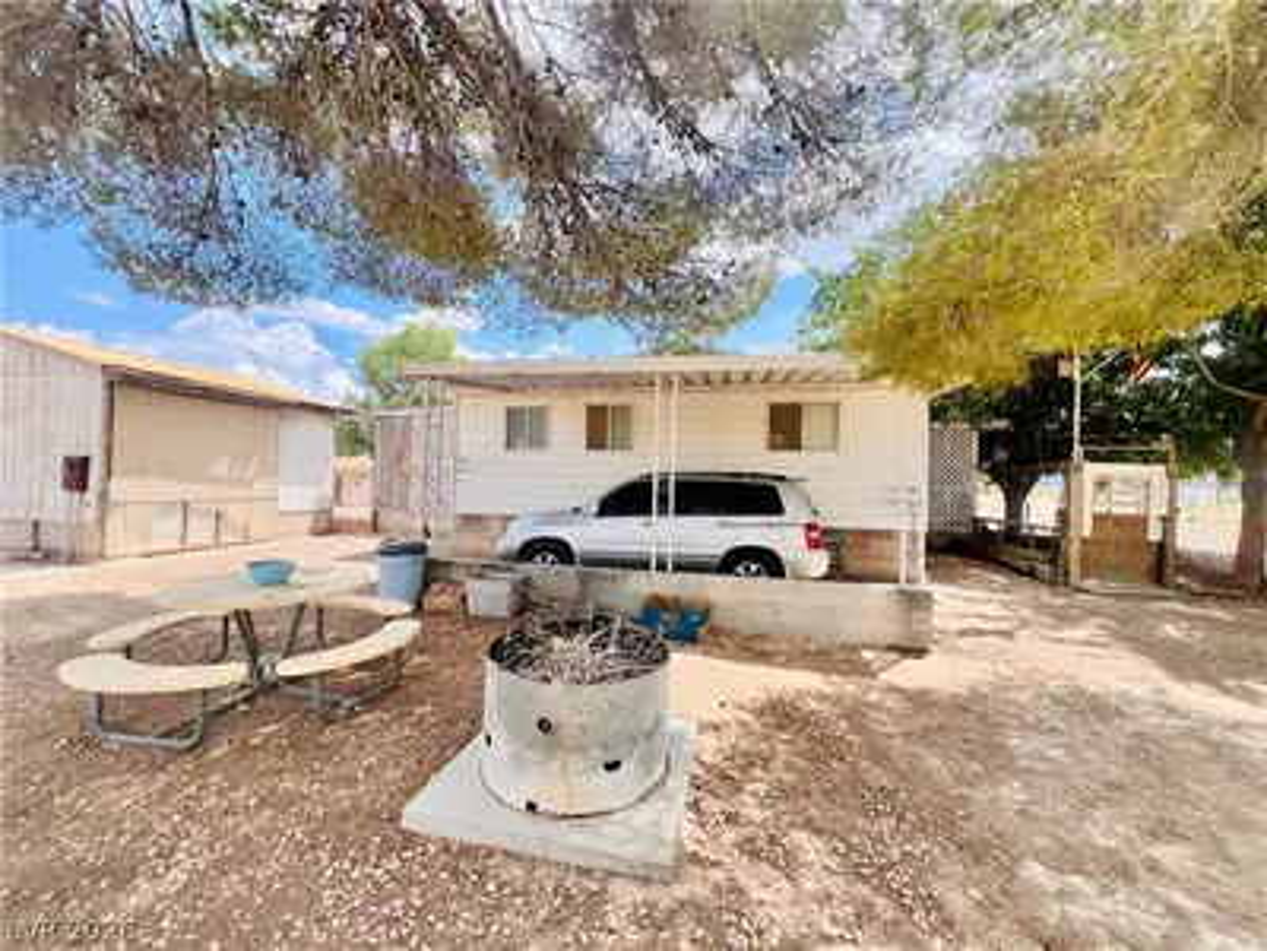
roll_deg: -1.8
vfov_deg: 89.9
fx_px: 476
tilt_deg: +3.3
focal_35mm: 13
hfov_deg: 106.2
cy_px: 476
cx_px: 634
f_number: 1.8
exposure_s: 1/752
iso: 32
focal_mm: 1.57
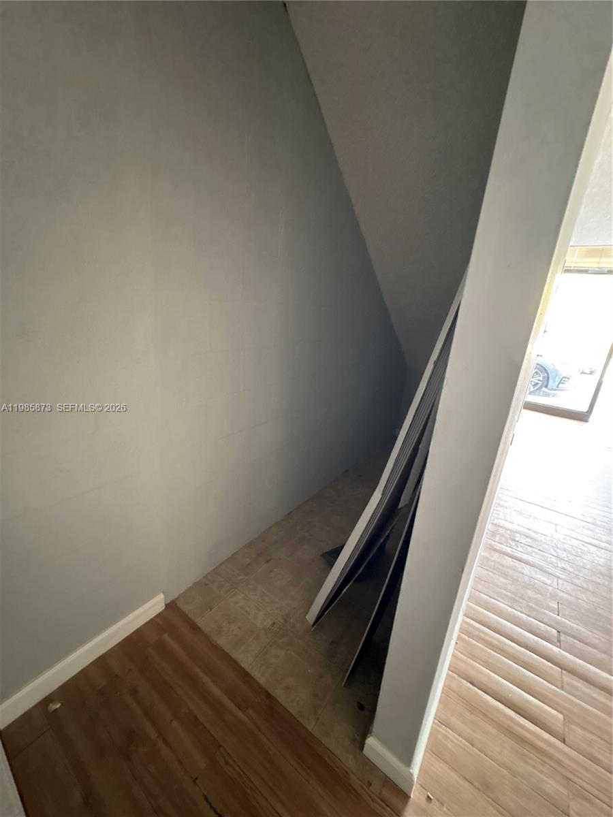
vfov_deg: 102.1
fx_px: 331
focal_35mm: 14
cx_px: 306
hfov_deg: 85.7
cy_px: 408
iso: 1000
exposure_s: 1/32
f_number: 2.2
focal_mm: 2.22
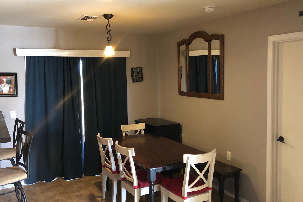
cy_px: 98
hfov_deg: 55.8
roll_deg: +0.5
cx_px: 147
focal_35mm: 34
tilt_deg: -4.8
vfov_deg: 38.9
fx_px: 286
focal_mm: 3.99
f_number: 1.8
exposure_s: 1/13
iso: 100
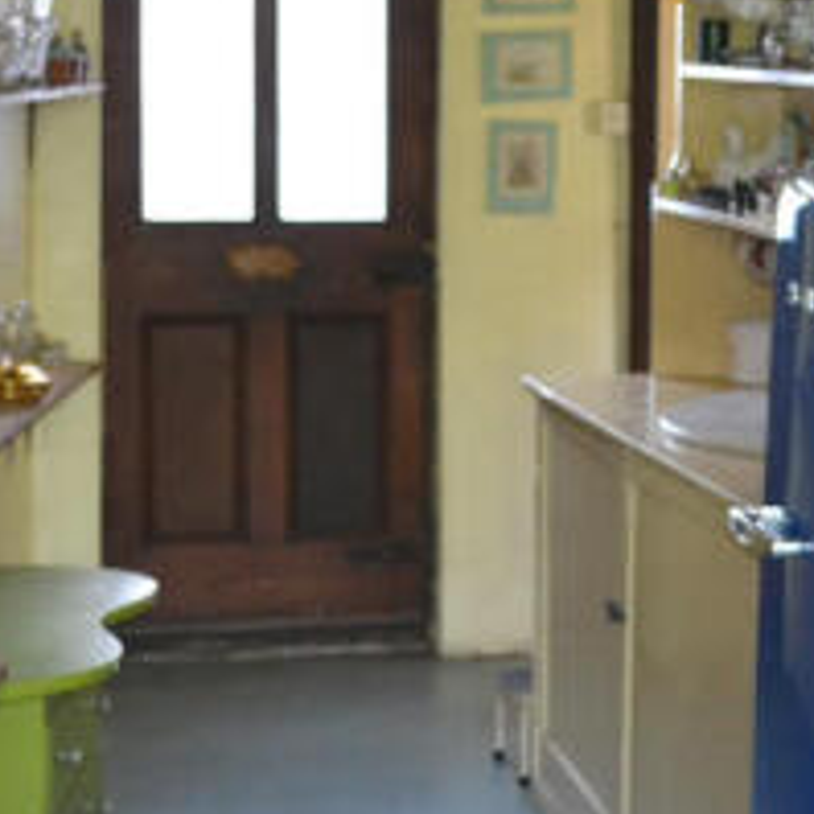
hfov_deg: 18.6
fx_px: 2474
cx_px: 578
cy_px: 245
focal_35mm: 93
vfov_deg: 18.6
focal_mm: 22
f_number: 4
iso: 1400
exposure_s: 1/60
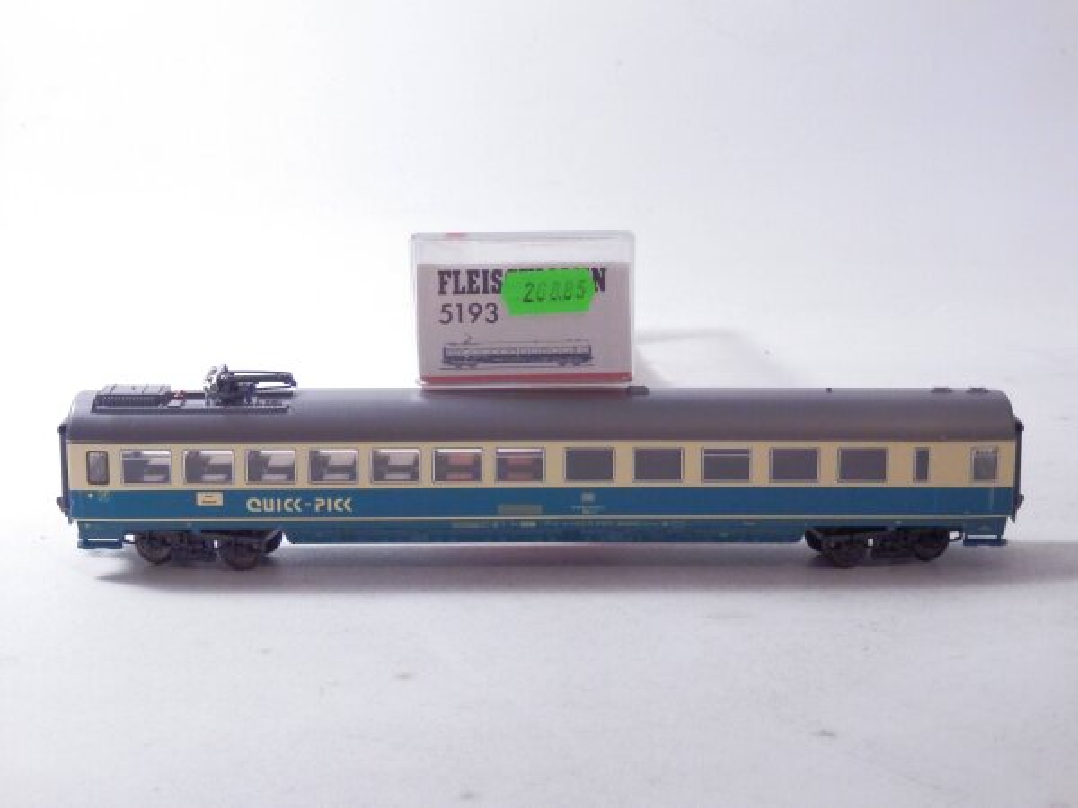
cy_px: 404
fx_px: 2055
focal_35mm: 66
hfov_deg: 29.4
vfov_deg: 22.3
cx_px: 539
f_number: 4.4
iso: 1000
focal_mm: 11.9
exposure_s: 1/160
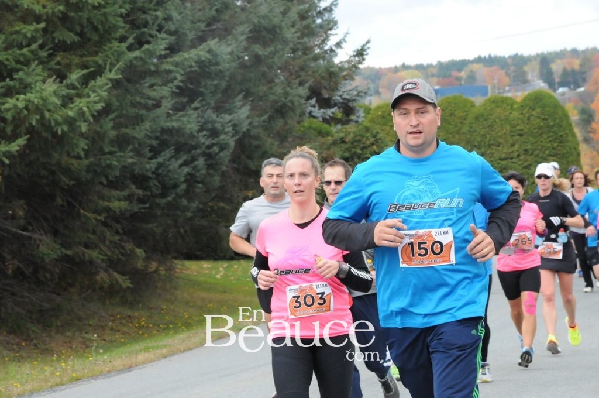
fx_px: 2617
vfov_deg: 8.7
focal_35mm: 158
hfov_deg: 13.1
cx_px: 300
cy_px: 199
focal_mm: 105
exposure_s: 1/400
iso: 2500
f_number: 13
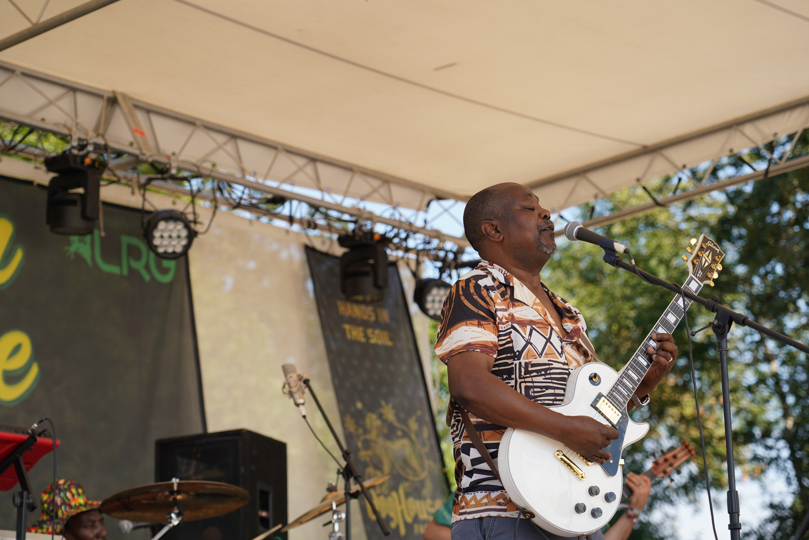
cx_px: 404
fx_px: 2359
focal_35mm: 105
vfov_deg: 13.0
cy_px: 270
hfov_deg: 19.5
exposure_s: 1/250
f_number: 5
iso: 100
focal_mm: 105
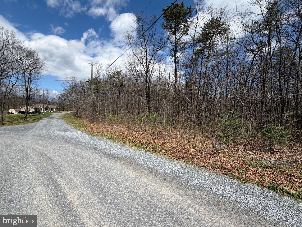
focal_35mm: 14
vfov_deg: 85.7
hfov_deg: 102.1
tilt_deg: -1.3
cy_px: 114
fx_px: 122
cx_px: 151
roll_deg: -0.8
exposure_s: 1/1087
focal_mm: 2.22
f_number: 2.2
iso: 20
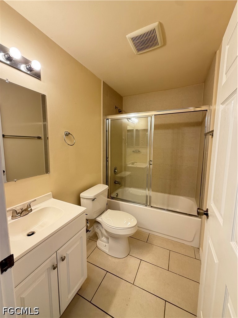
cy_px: 159
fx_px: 128
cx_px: 119
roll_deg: -0.5
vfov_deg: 102.1
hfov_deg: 85.7
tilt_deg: -7.0
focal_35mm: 14
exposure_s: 1/60
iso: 250
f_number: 2.2
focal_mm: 2.22
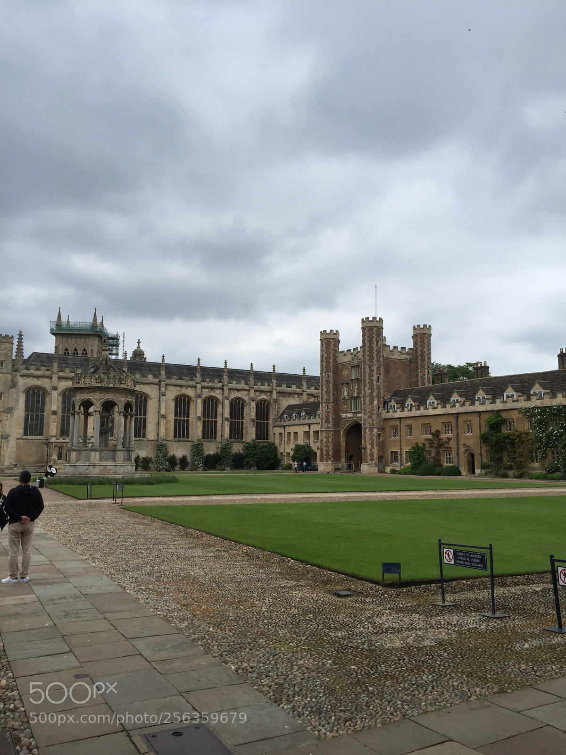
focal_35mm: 29
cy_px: 378
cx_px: 283
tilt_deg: +7.6
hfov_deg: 48.2
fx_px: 632
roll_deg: -1.7
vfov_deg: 61.7
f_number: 2.2
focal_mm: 4.15
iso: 32
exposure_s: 1/942
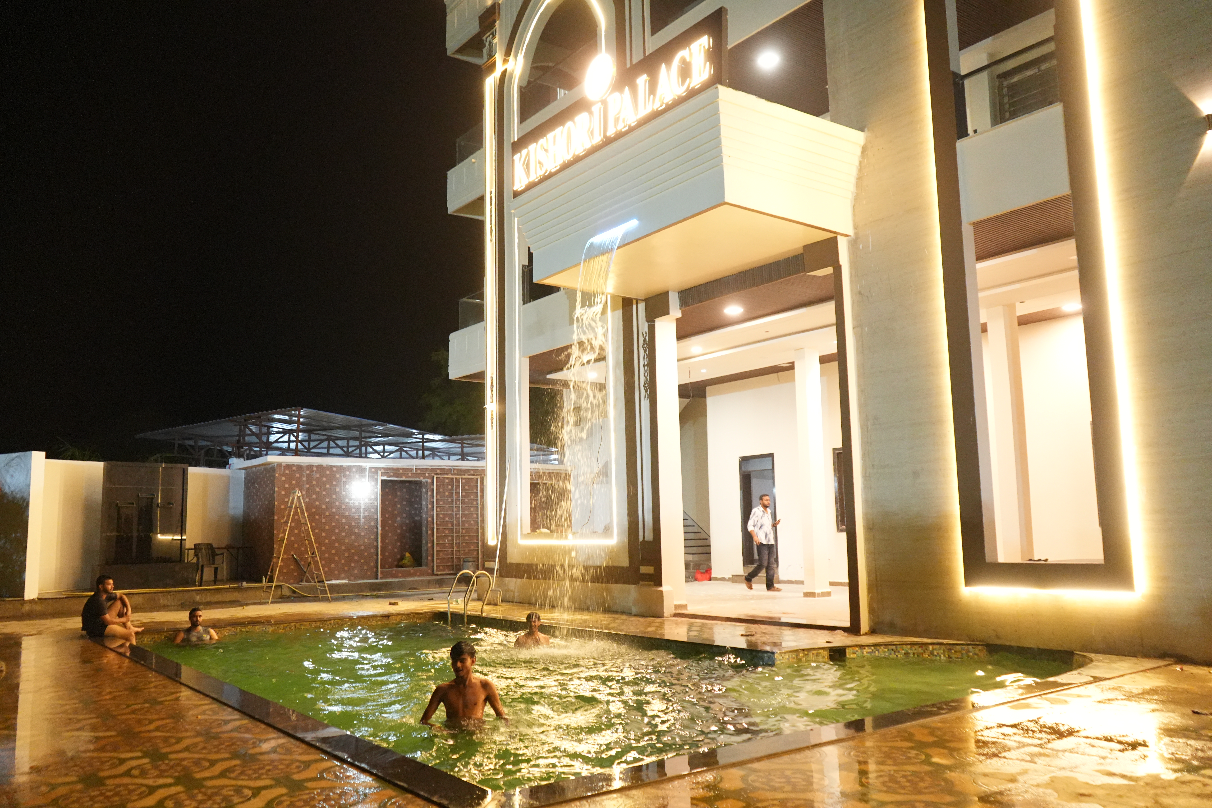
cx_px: 606
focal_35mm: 28
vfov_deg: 46.4
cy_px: 404
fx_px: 943
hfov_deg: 65.5
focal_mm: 28
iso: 8000
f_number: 3.5
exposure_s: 1/100
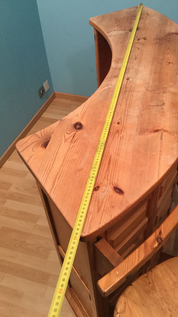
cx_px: 114
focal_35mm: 34
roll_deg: +3.2
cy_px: 158
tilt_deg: -43.5
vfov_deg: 58.0
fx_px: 285
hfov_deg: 34.4
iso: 200
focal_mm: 3.3
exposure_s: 1/17
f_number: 2.4
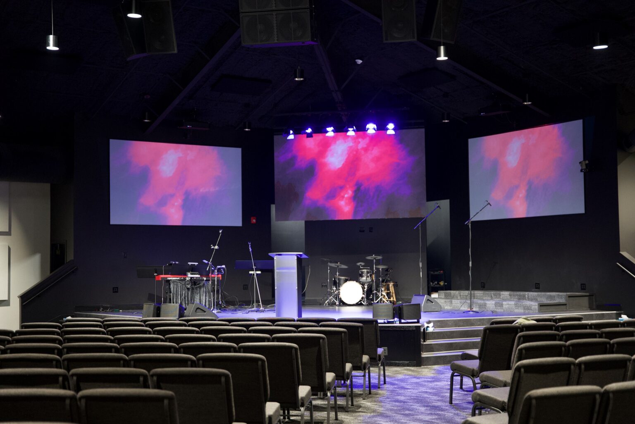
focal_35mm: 55
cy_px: 212
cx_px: 318
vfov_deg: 24.8
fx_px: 965
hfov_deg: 36.4
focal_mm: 54.7
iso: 4000
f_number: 2.8
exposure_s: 1/60
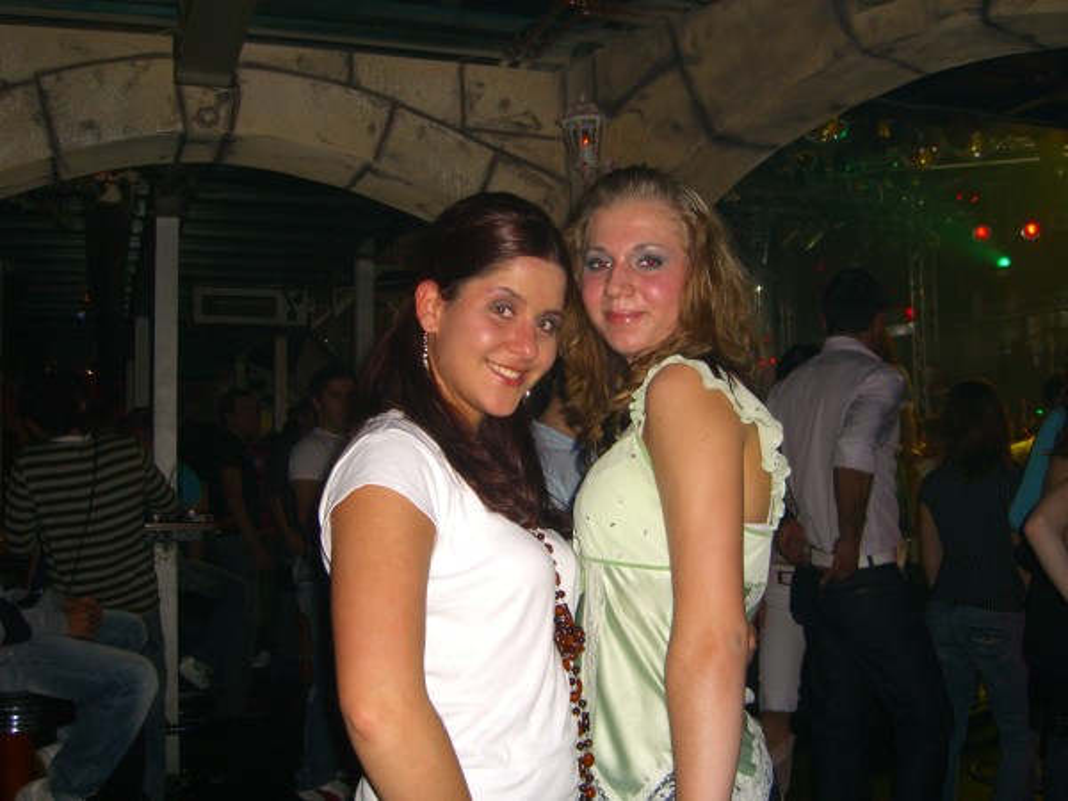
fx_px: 1172
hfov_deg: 49.0
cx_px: 534
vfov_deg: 37.7
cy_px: 400
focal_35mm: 38
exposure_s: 1/60
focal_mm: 7.9
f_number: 2.8
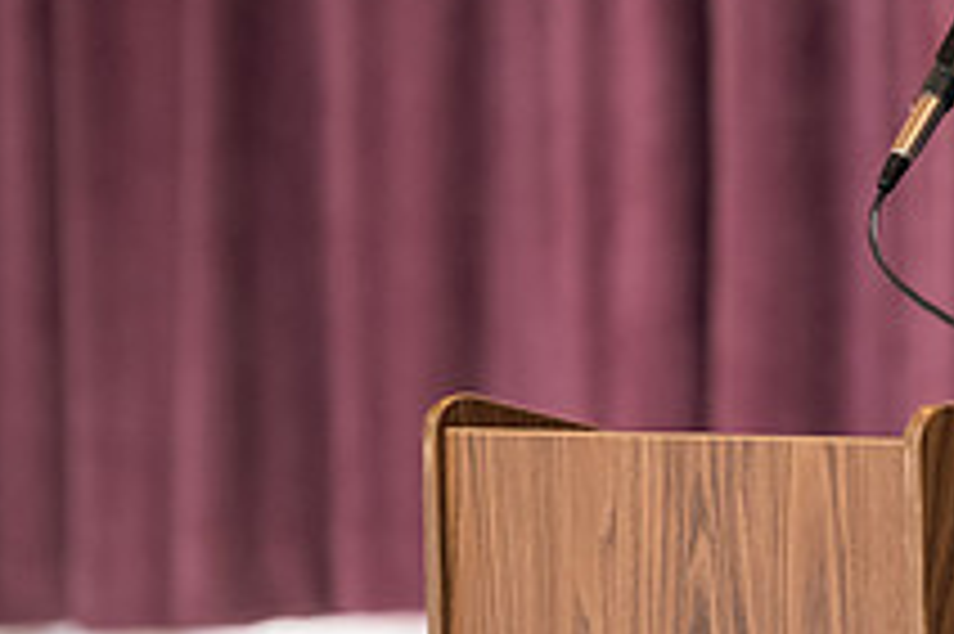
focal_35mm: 370
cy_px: 191
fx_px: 9797
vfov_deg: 3.7
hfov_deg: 5.5
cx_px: 1184
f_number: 3.2
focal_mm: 135
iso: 2500
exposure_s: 1/160
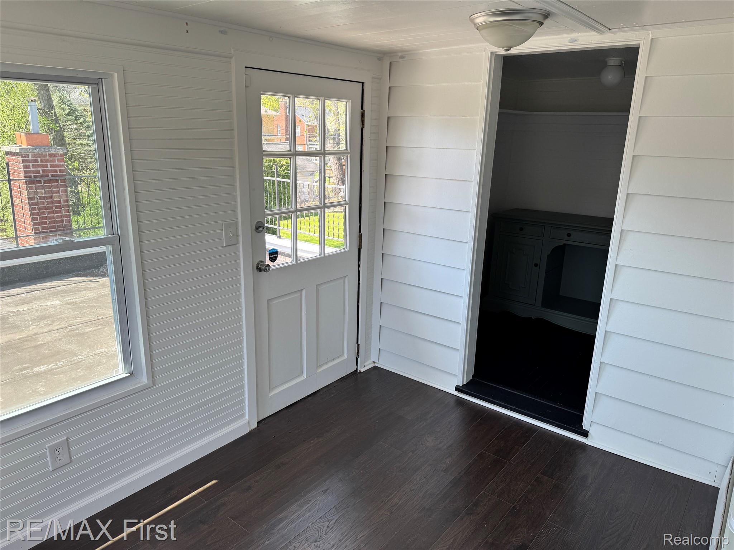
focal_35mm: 24
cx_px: 367
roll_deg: -2.4
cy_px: 275
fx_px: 509
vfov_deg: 56.8
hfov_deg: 71.6
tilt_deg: -14.8
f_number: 1.78
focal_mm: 6.76
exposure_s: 1/237
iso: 64
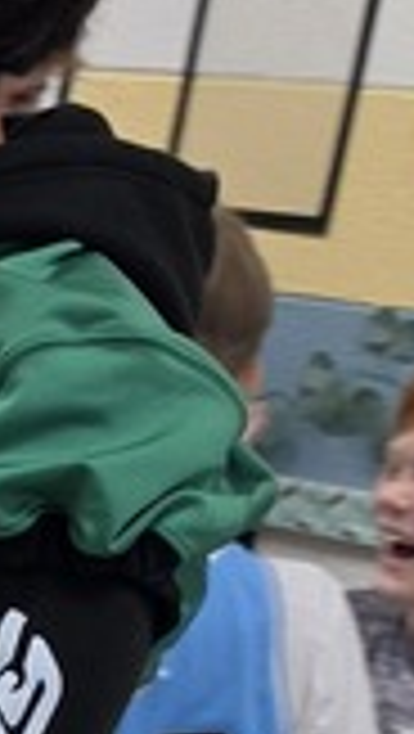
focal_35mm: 157
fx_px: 3056
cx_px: -734
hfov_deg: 7.1
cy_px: 1121
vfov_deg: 12.9
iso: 160
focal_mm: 6.5
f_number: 1.4
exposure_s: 1/120
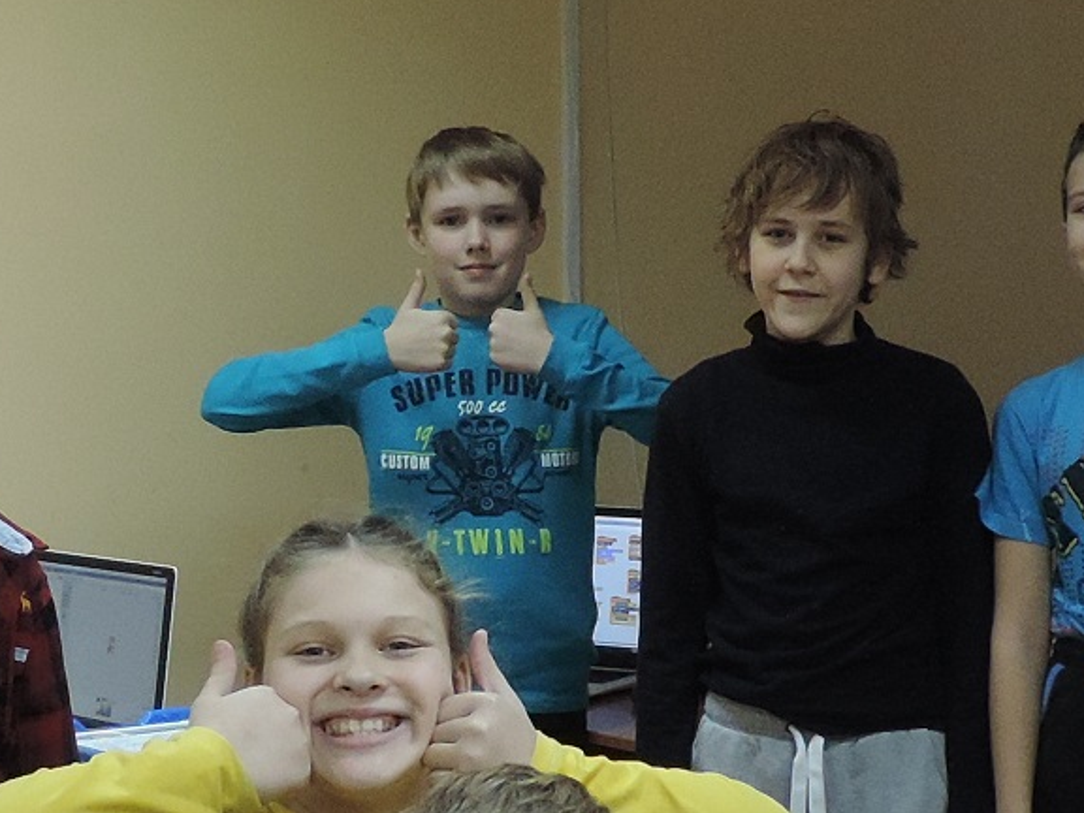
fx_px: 3194
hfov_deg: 19.2
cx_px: 408
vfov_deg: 14.5
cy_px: 497
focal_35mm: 102
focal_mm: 4.3
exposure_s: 1/30
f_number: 3
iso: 360
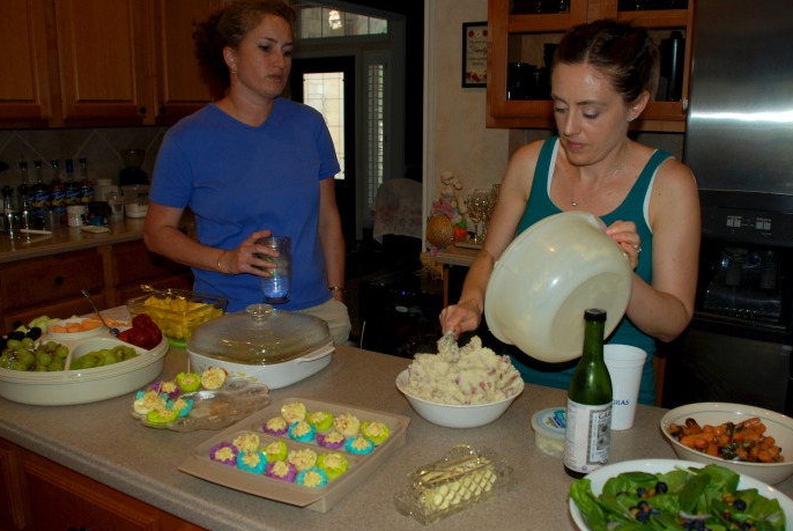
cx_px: 413
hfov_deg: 54.4
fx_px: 772
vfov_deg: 37.9
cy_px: 275
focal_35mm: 35
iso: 200
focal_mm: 20
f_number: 3.8
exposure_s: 1/60
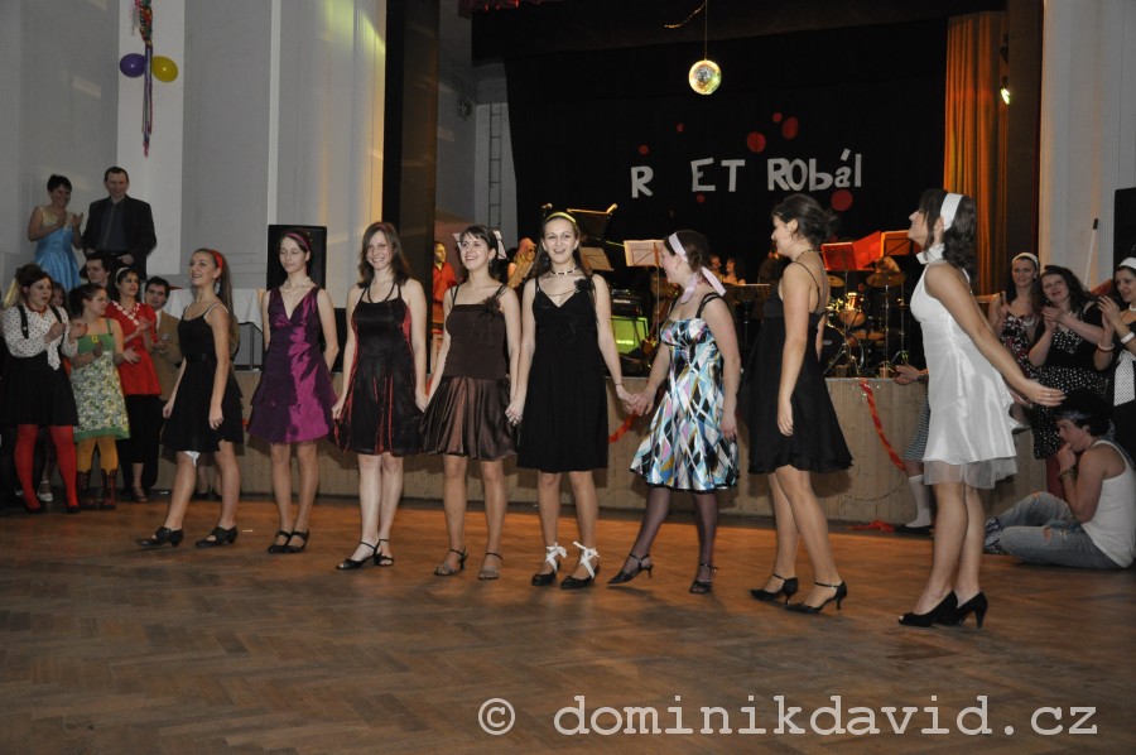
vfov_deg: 39.9
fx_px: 1040
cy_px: 378
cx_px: 568
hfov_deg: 57.3
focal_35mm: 33
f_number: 3.8
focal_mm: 22
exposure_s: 1/13
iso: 1000
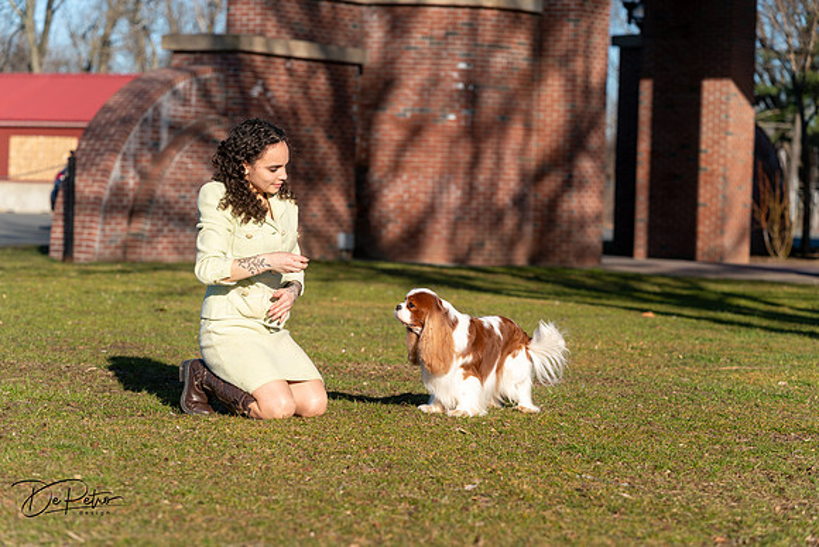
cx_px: 410
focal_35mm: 99
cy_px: 274
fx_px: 2253
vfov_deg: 13.8
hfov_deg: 20.6
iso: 100
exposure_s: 1/1000
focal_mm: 99
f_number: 4.5
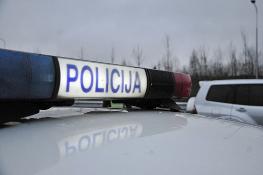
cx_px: 132
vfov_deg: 28.9
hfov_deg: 42.3
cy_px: 88
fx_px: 340
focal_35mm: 46
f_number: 4.5
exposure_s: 1/1600
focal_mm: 31
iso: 2500
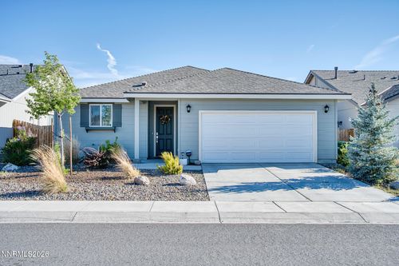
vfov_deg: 39.4
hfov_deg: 56.5
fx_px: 371
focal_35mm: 34
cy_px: 133
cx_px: 200
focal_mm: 33.5
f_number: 11
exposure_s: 1/125
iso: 125
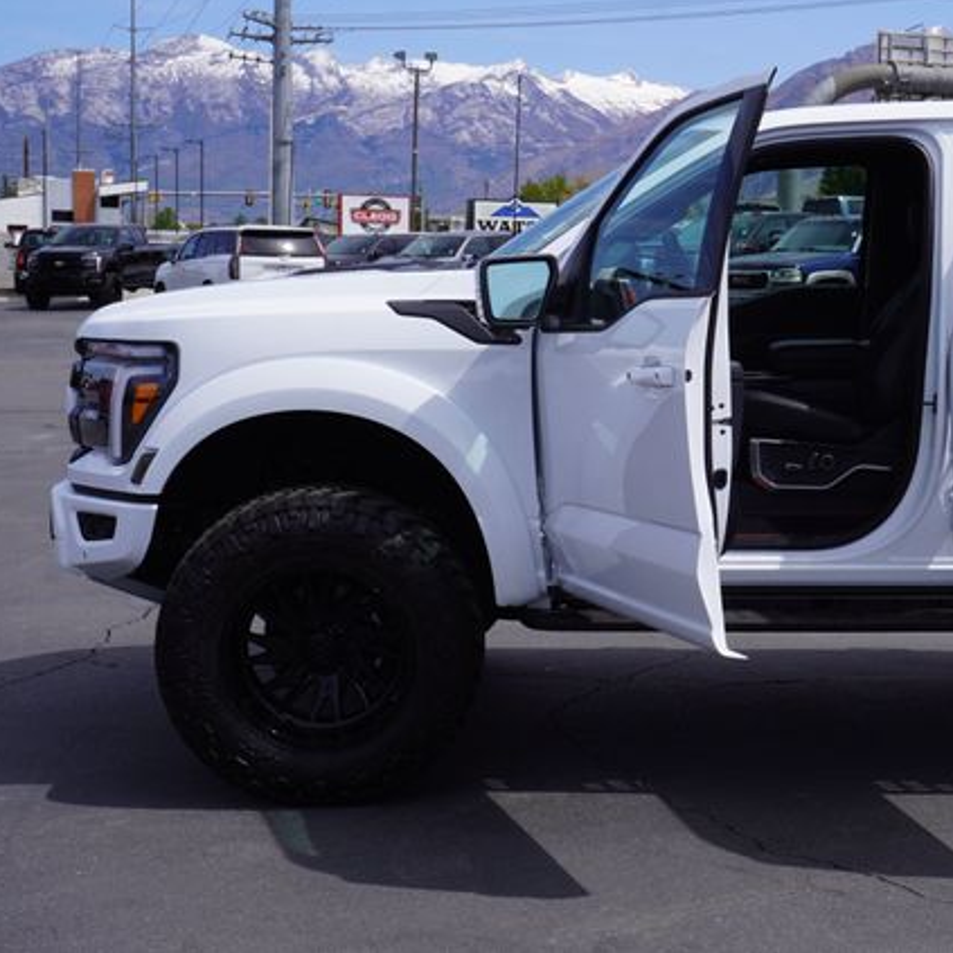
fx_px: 1982
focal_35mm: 64
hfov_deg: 26.7
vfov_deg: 27.0
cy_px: 473
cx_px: 707
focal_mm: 33
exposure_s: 1/160
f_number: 11
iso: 100
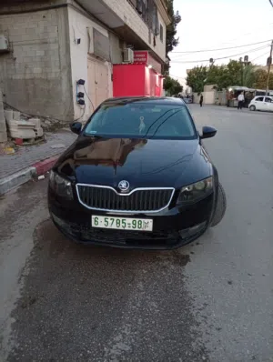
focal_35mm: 26
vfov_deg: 67.2
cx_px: 136
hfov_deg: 53.2
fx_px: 273
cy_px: 181
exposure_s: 1/50
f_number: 1.8
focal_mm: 4.15
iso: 134
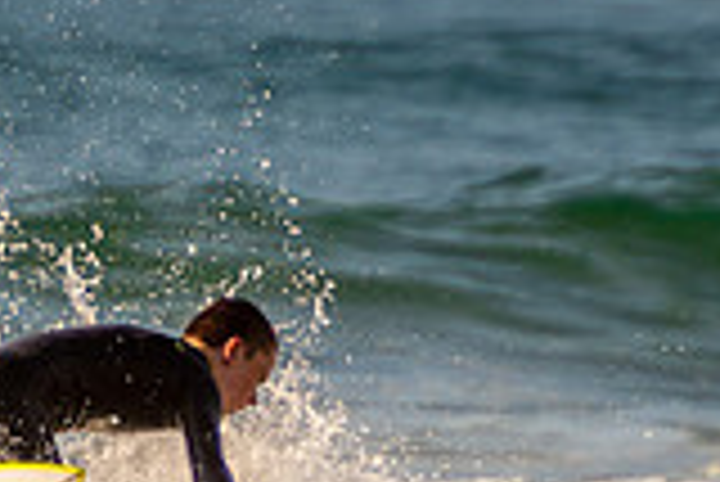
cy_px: 624
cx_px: 171
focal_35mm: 2169
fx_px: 43418
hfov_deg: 1.0
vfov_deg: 0.6
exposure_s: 1/1250
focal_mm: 400
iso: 320
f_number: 5.6
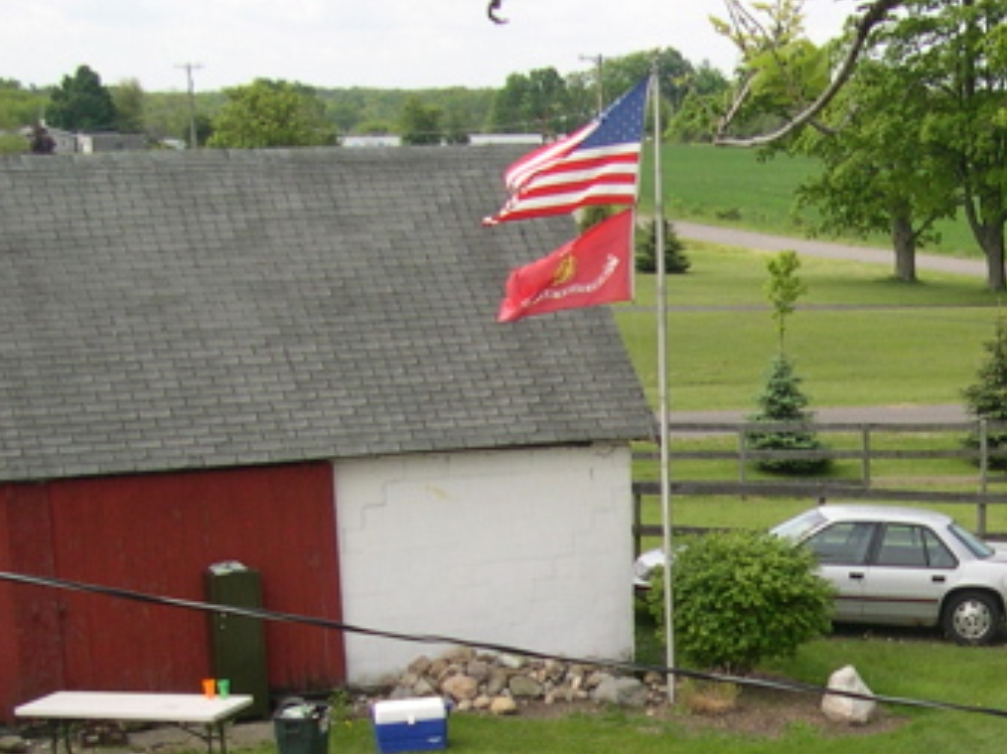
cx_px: 1102
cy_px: 778
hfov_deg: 20.8
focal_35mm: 90
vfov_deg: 16.0
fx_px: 2616
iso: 100
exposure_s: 1/128
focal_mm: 8
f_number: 7.6
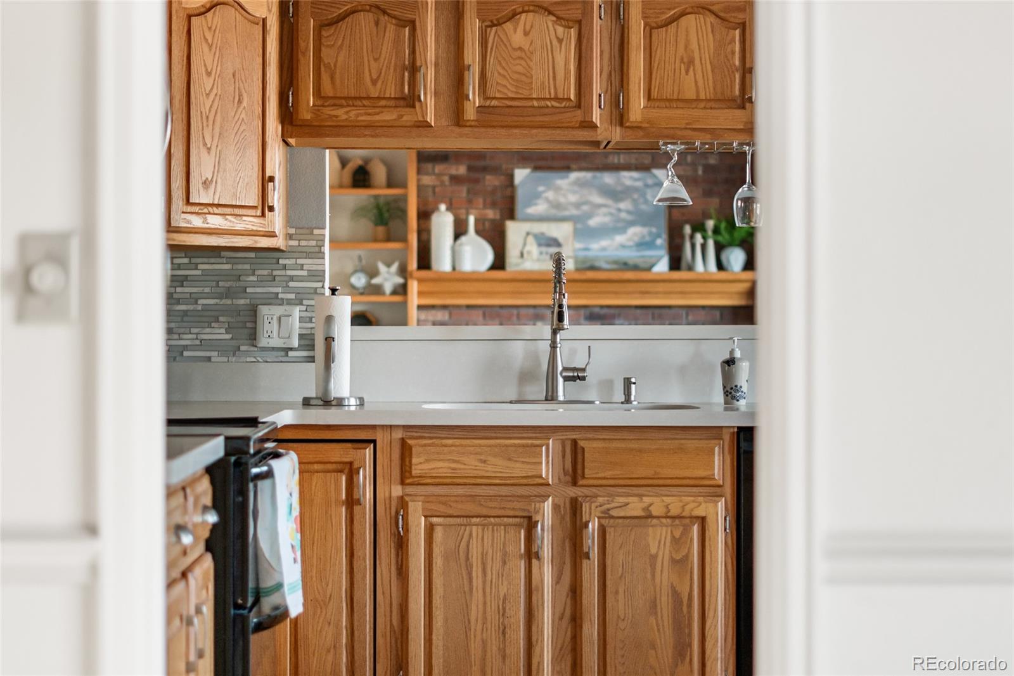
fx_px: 2112
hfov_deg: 27.0
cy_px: 338
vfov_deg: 18.2
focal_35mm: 75
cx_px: 507
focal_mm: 50
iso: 500
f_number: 1.8
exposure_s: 1/320
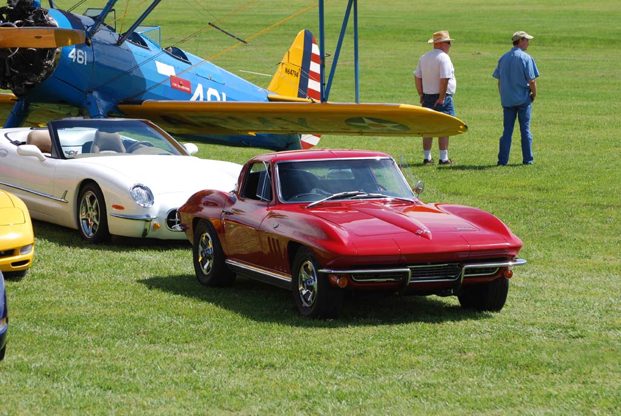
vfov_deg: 7.3
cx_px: 310
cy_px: 208
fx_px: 3238
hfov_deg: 11.0
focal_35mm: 188
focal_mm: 125
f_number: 5.6
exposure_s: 1/500
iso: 110
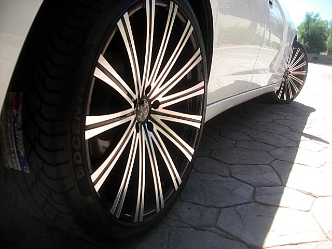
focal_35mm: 36
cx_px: 166
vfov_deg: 39.7
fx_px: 345
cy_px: 124
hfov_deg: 51.4
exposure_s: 1/250
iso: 50
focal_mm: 6.3
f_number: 2.8
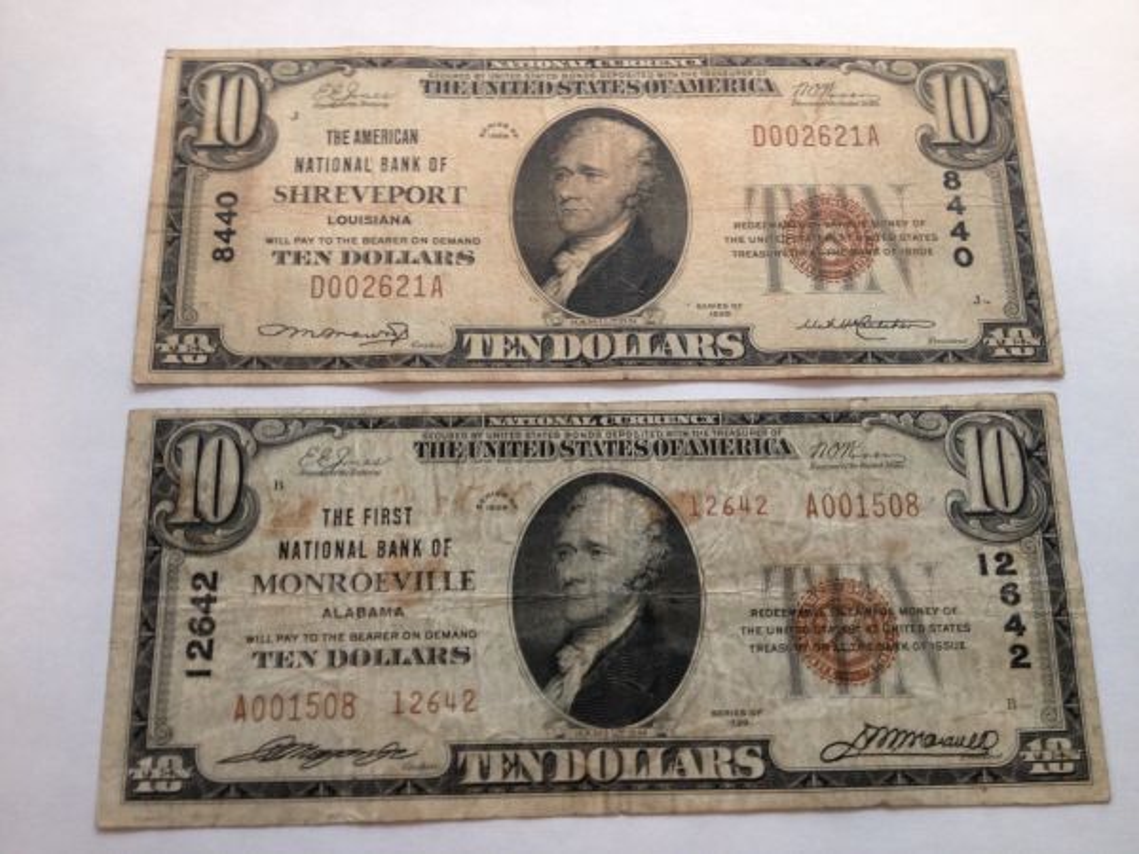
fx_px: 1152
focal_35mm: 35
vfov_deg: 40.7
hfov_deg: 52.6
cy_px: 427
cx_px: 570
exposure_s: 1/20
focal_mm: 4.28
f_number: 2.4
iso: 125
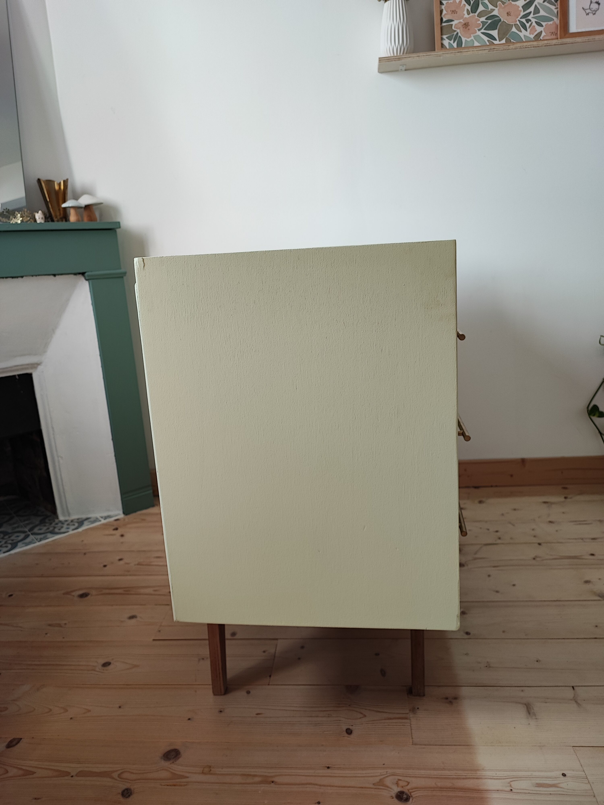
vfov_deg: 69.4
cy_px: 402
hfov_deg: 54.9
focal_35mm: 25
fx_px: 582
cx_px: 302
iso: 319
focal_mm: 5.96
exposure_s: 1/100
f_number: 1.75
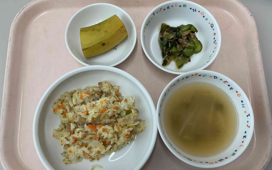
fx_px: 230
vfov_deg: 40.6
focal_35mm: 31
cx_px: 137
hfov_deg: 61.2
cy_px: 93
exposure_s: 1/100
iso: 32
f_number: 1.8
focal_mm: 3
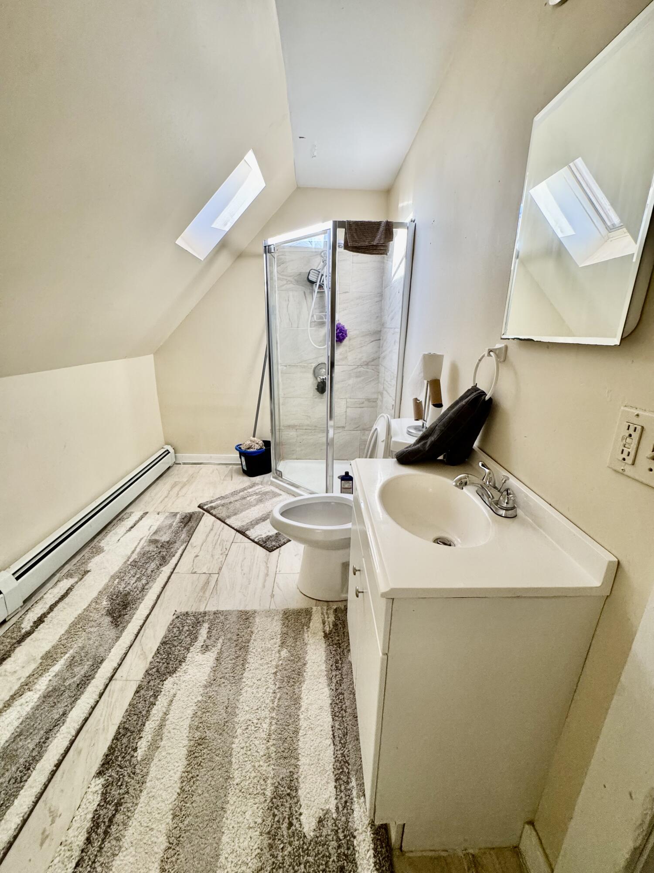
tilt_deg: -16.1
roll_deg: +0.1
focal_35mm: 14
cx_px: 327
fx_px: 353
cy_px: 436
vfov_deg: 102.1
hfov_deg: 85.7
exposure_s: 1/120
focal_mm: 2.22
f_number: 2.2
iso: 250
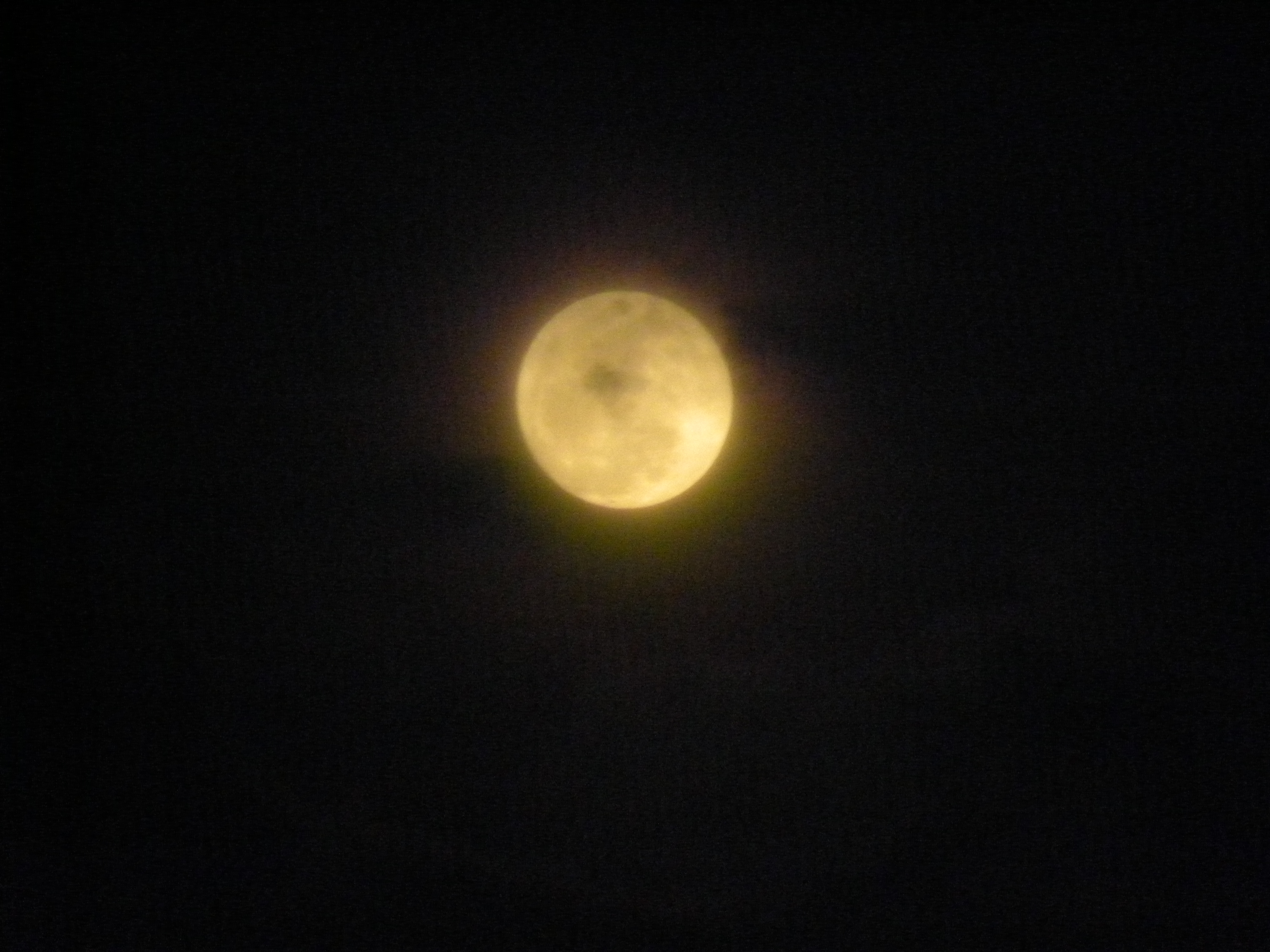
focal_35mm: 624
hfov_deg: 3.2
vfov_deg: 2.4
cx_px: 635
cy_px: 476
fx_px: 22893
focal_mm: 110.4
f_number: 5
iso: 800
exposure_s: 1/60
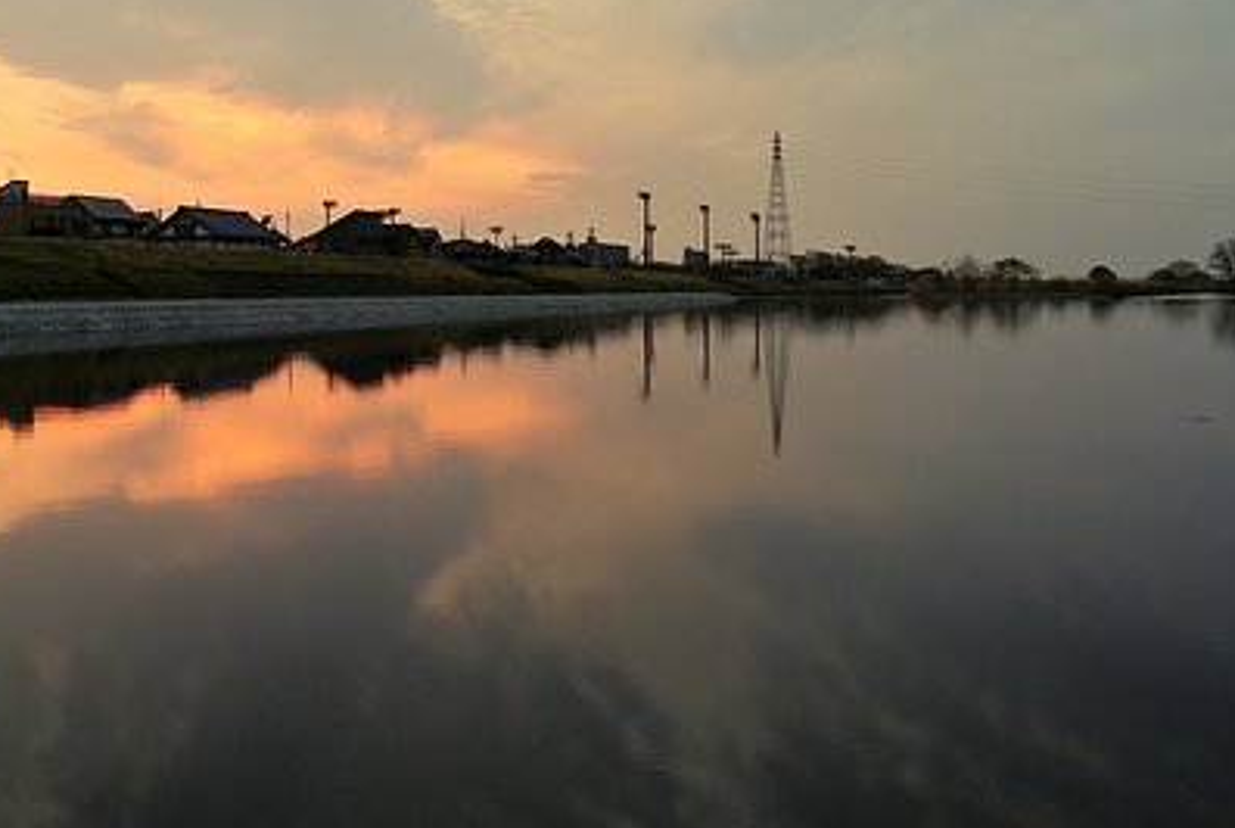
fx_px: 1374
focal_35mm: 40
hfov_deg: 48.4
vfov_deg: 33.5
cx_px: 607
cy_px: 366
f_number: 8
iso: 100
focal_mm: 11.8
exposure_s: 1/2
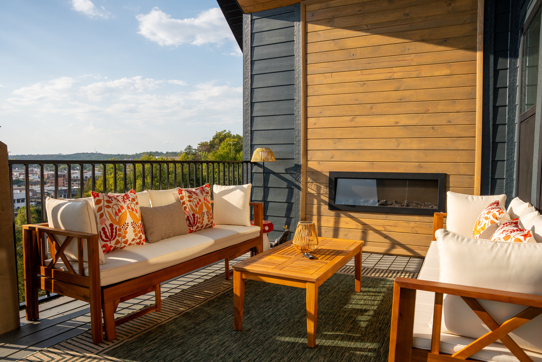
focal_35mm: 25
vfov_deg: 51.3
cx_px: 266
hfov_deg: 71.5
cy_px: 188
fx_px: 376
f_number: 8
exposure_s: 1/800
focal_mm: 24
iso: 250
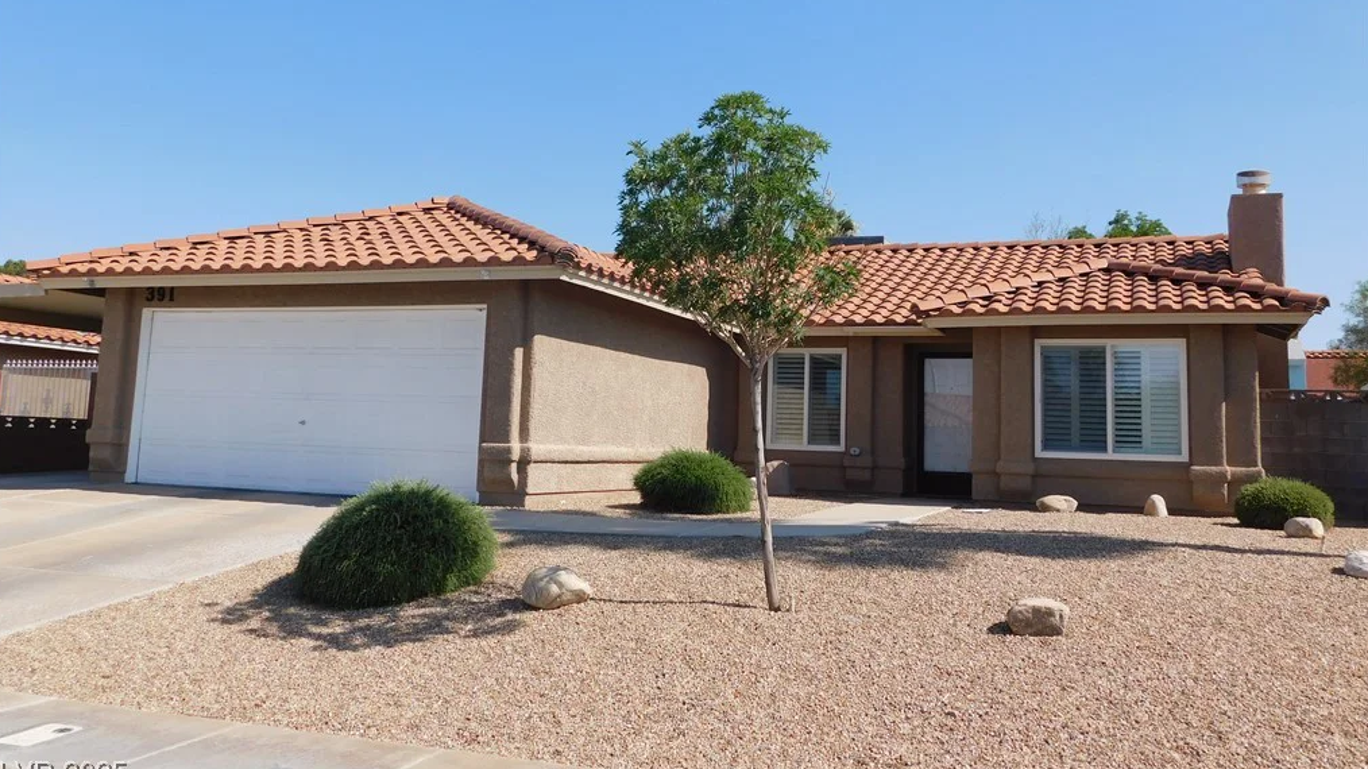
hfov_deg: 59.5
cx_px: 681
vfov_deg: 35.4
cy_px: 285
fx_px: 1197
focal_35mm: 33
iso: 125
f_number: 6.4
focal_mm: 5.3
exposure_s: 1/400
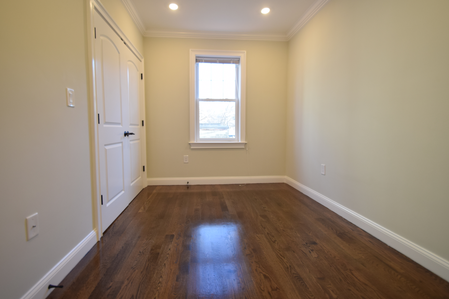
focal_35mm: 16
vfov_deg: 73.7
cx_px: 216
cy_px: 142
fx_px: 200
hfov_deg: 96.7
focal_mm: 10
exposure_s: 1/60
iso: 400
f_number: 4
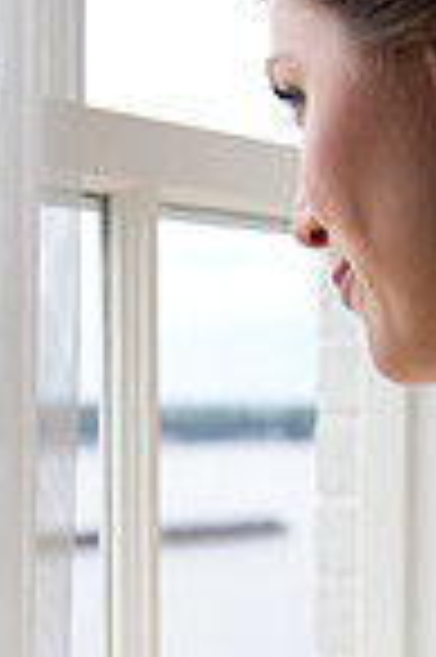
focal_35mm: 105
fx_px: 1912
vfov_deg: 19.1
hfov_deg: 13.0
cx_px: 330
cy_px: 603
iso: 640
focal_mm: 34
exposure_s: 1/1250
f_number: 3.5
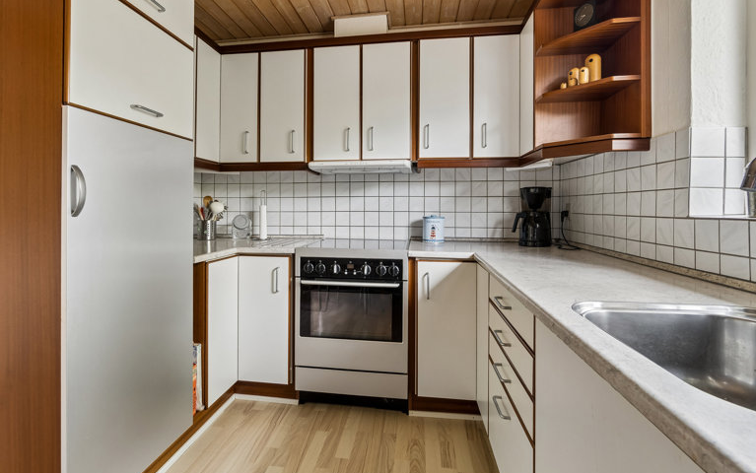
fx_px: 361
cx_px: 371
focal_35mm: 18
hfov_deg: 92.6
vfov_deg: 66.3
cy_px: 214
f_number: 8
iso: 200
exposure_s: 1/5
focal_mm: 11
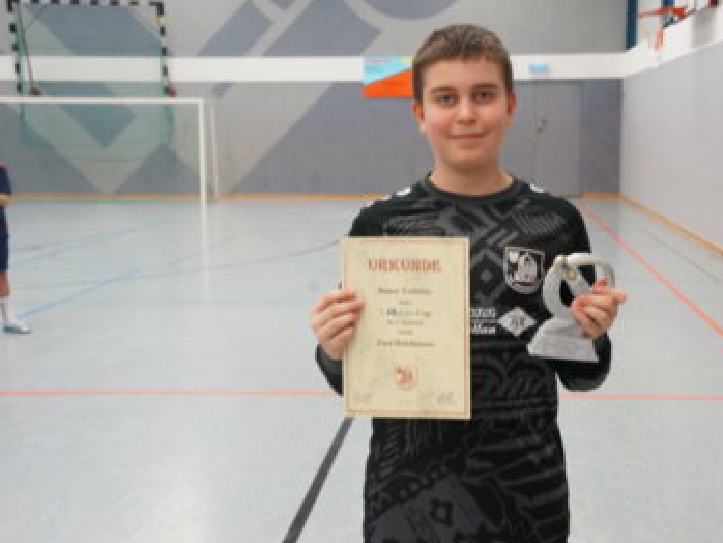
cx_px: 410
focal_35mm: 55
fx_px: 1140
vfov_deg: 26.8
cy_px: 269
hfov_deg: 35.1
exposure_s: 1/30
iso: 3200
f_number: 11
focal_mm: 33
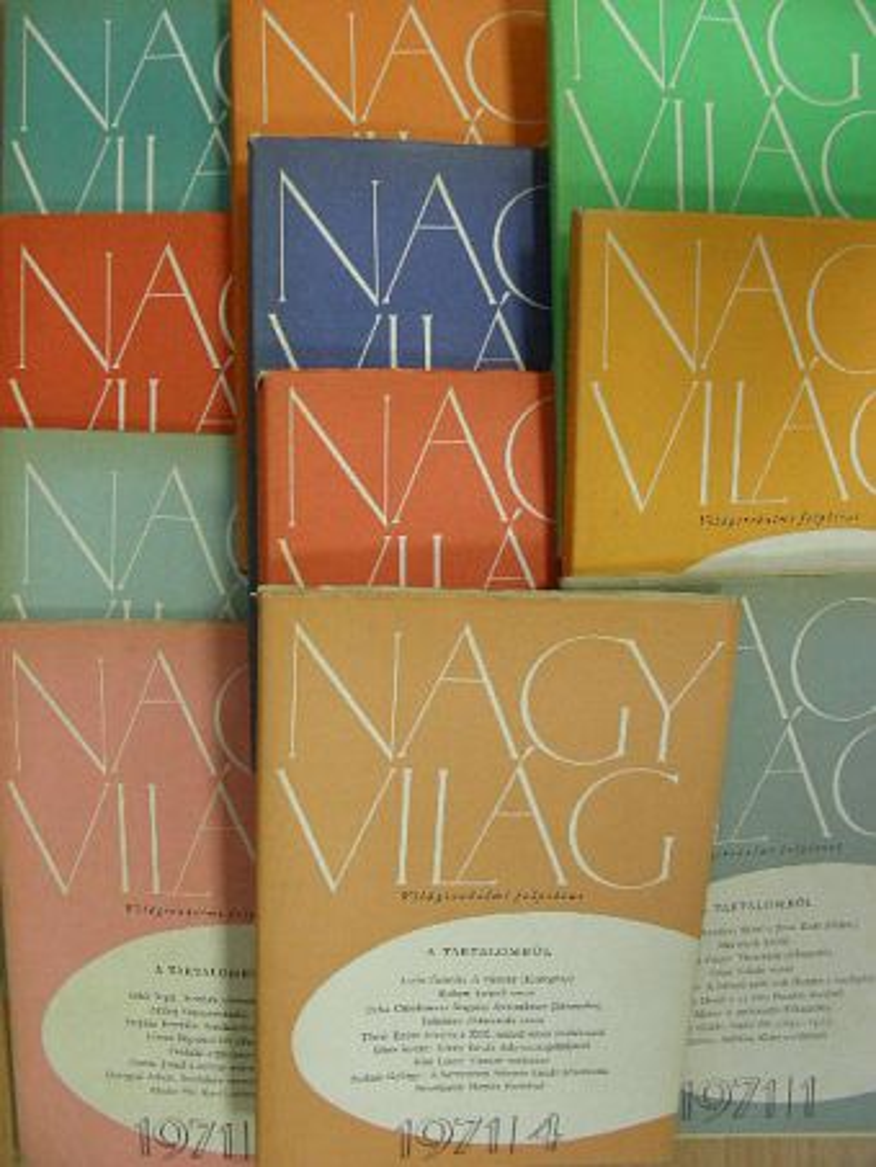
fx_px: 1282
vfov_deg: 49.0
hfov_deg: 37.7
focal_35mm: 38
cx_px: 438
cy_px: 584
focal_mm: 6.3
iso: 200
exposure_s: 1/20.8
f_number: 3.5
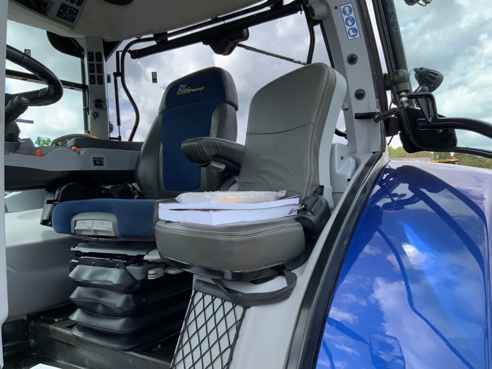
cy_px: 184
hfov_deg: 61.7
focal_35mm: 29
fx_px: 412
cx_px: 246
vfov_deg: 48.2
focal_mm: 3
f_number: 1.8
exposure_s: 1/514
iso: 16
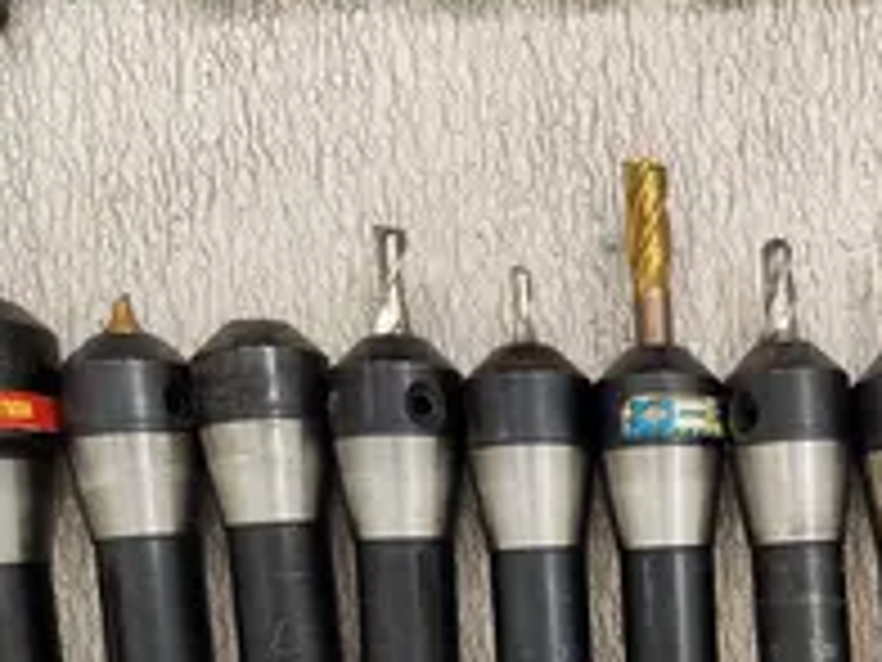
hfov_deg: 37.8
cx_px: 788
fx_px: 1198
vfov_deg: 29.4
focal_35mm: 47
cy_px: 617
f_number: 1.8
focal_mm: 5.4
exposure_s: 1/120
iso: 160
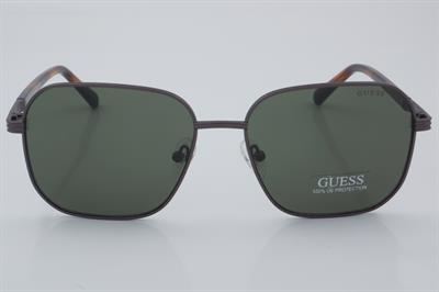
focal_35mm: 68
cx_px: 220
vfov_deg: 20.1
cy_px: 146
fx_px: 822
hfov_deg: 29.9
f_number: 32
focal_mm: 45
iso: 100
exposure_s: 1/4
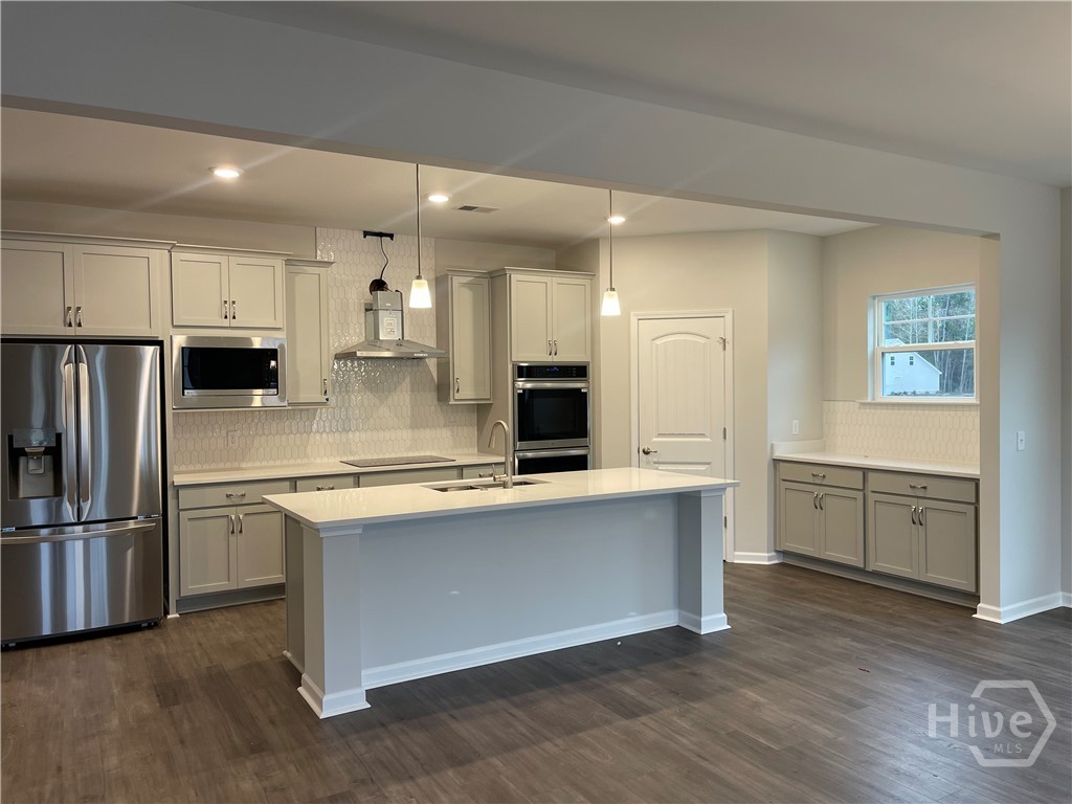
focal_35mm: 25
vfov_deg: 54.9
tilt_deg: -2.1
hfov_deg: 69.4
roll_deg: +0.5
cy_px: 402
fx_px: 774
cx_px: 536
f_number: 1.6
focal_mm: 5.1
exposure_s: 1/60
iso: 64
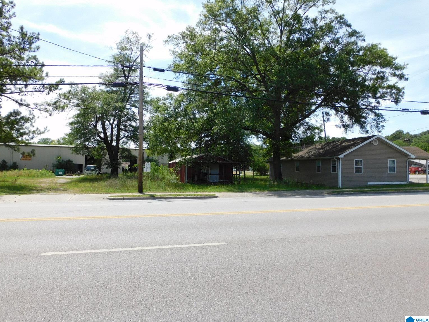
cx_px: 215
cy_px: 161
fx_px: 310
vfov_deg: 54.9
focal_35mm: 25
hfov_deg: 69.4
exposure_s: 1/1000
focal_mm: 4.3
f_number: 3.3
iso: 125
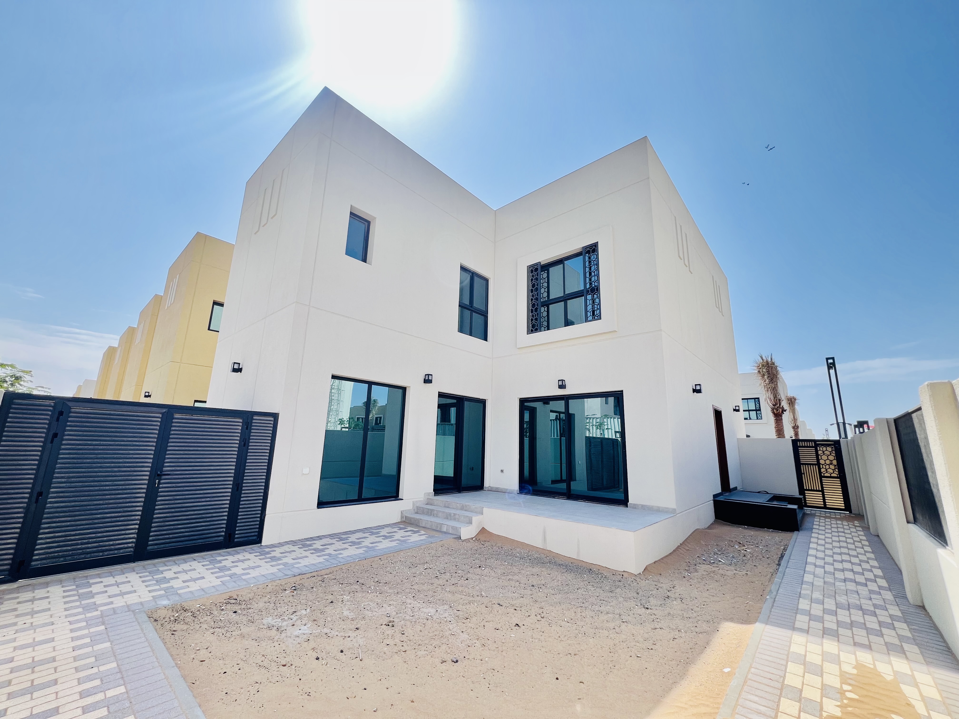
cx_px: 480
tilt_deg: +12.9
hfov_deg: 106.2
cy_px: 360
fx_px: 360
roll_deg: -1.5
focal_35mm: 13
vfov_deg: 89.9
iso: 32
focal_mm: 1.57
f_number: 1.8
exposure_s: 1/641
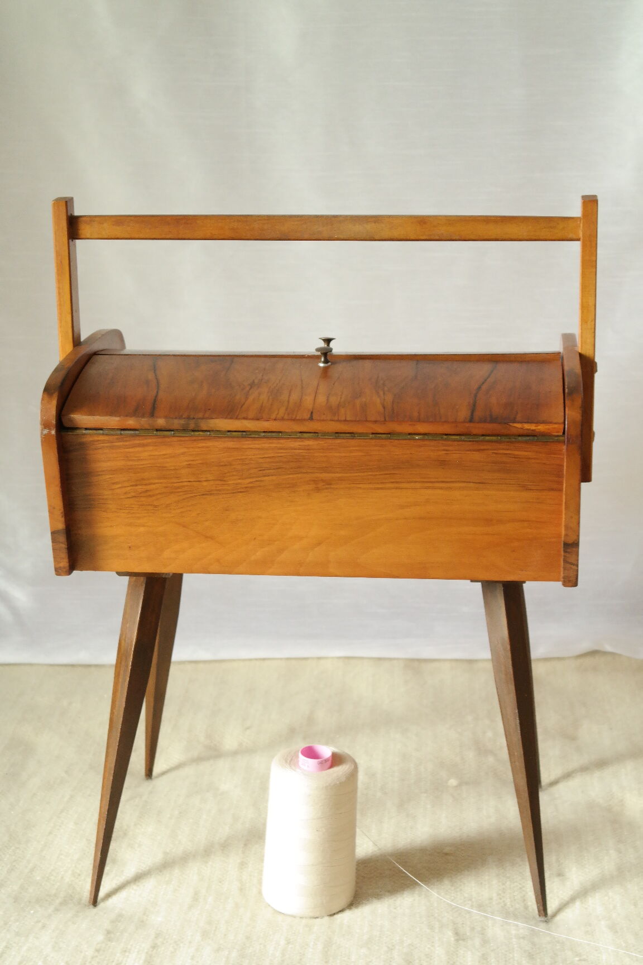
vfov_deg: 26.3
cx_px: 322
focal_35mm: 77
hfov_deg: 17.7
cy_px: 482
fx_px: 2063
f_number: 5.6
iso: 1600
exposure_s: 1/30
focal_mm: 50
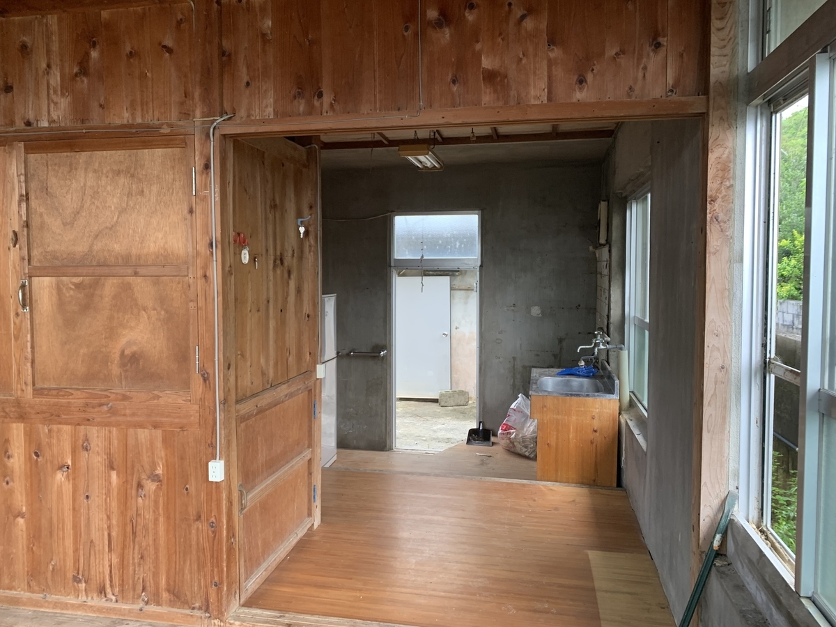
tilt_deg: -3.5
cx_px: 418
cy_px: 314
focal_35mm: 26
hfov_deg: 67.3
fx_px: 628
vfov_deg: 53.1
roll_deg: +1.6
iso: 80
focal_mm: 4.25
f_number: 1.8
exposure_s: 1/121
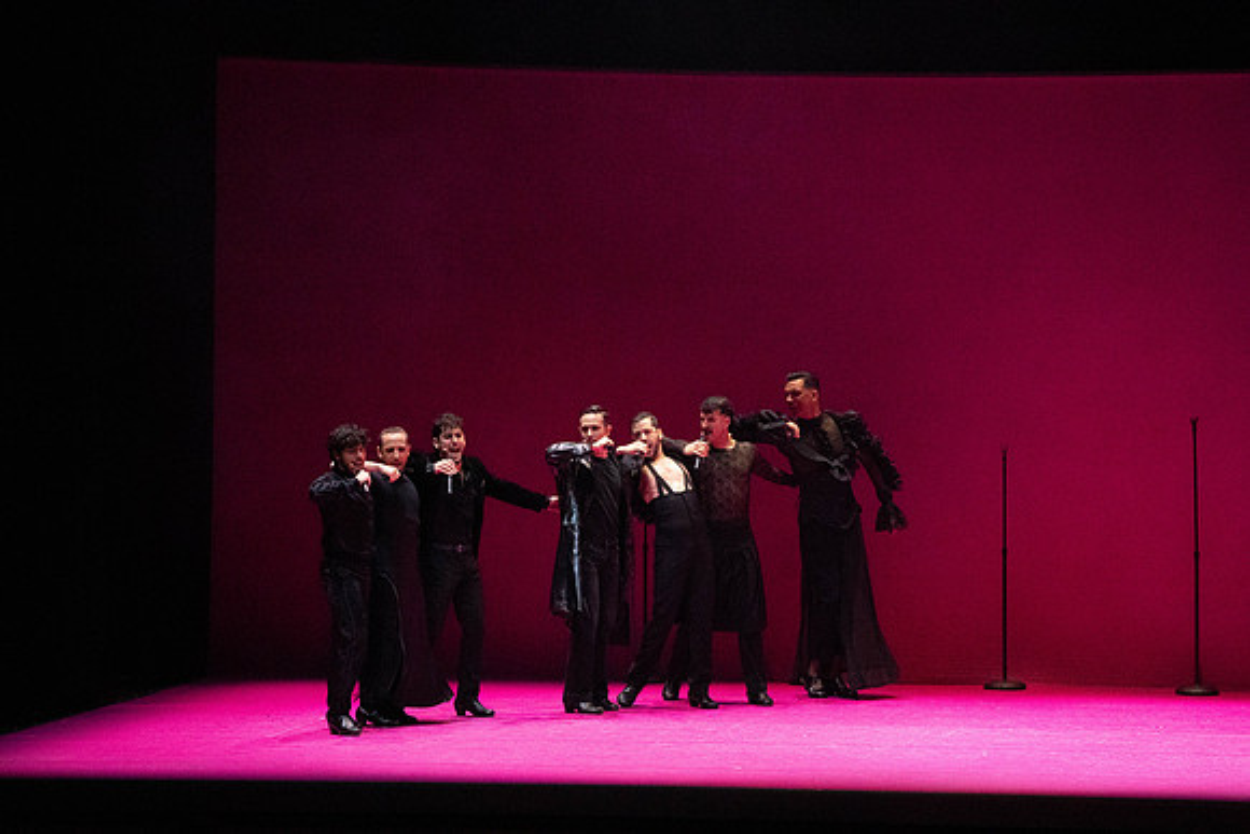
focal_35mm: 192
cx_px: 625
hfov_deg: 10.7
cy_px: 417
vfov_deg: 7.2
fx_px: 6668
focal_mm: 192
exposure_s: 1/400
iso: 25600
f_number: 9
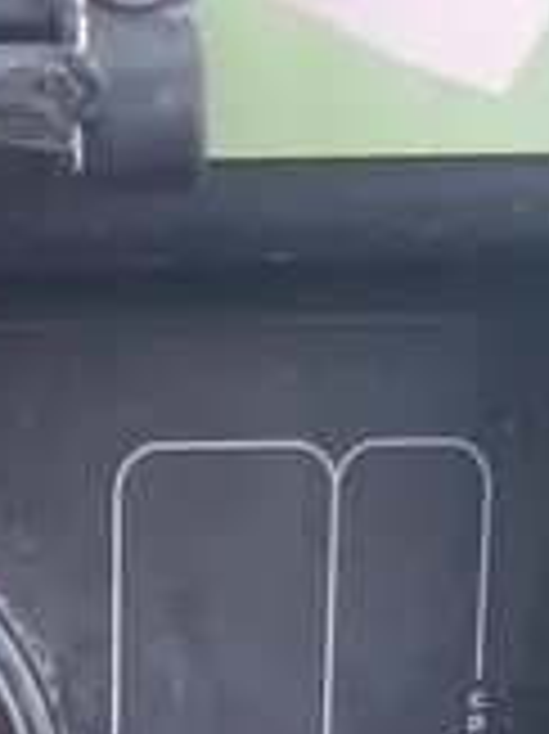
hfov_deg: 12.4
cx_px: -50
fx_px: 2477
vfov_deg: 13.7
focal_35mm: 117
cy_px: 1574
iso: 32
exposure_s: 1/277
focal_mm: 4.25
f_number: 1.8
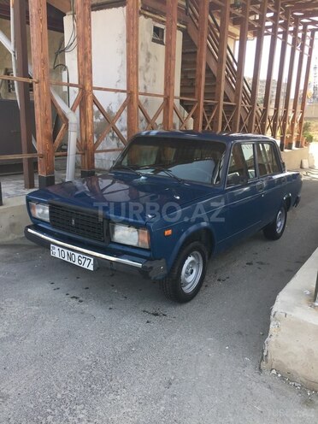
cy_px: 212
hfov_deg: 48.2
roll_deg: -2.0
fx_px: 355
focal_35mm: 29
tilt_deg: -14.8
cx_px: 159
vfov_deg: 61.7
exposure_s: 1/344
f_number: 2.2
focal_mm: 4.15
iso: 32
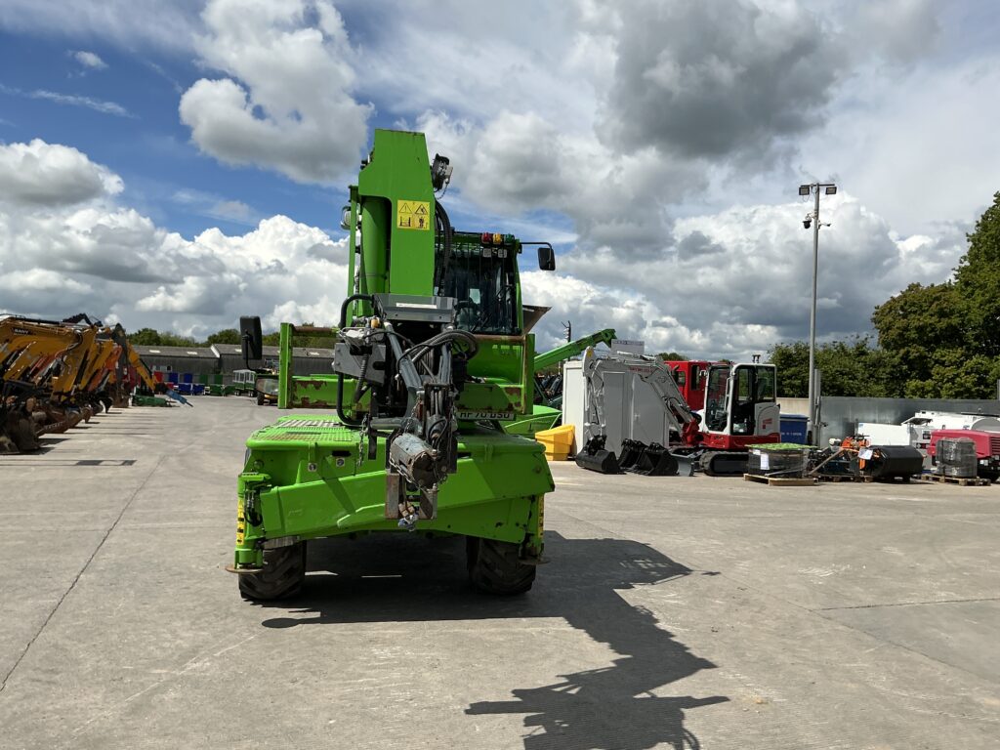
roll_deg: -2.1
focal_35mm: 28
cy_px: 375
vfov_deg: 49.7
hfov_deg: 63.4
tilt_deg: +1.1
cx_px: 500
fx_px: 809
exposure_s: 1/3788
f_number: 1.8
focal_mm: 3
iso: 25
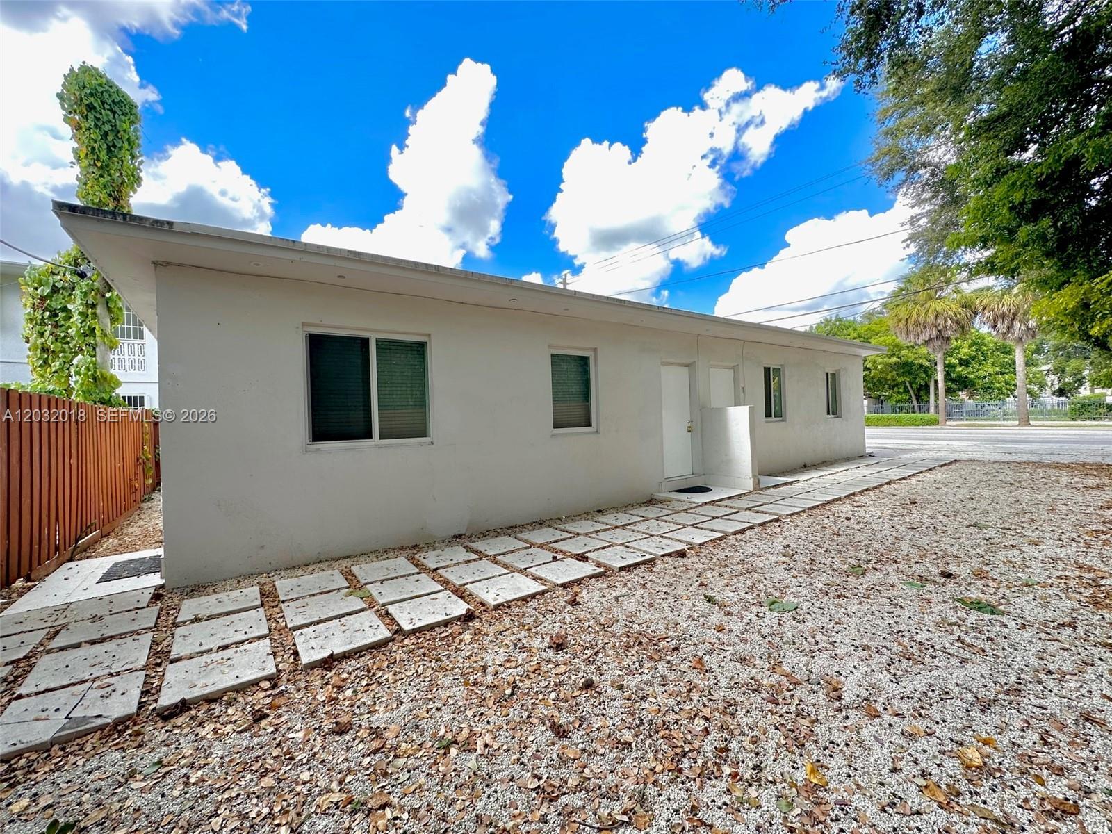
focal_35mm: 14
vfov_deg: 85.7
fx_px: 450
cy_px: 417
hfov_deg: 102.1
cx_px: 556
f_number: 2.2
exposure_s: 1/327
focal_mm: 2.22
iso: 40
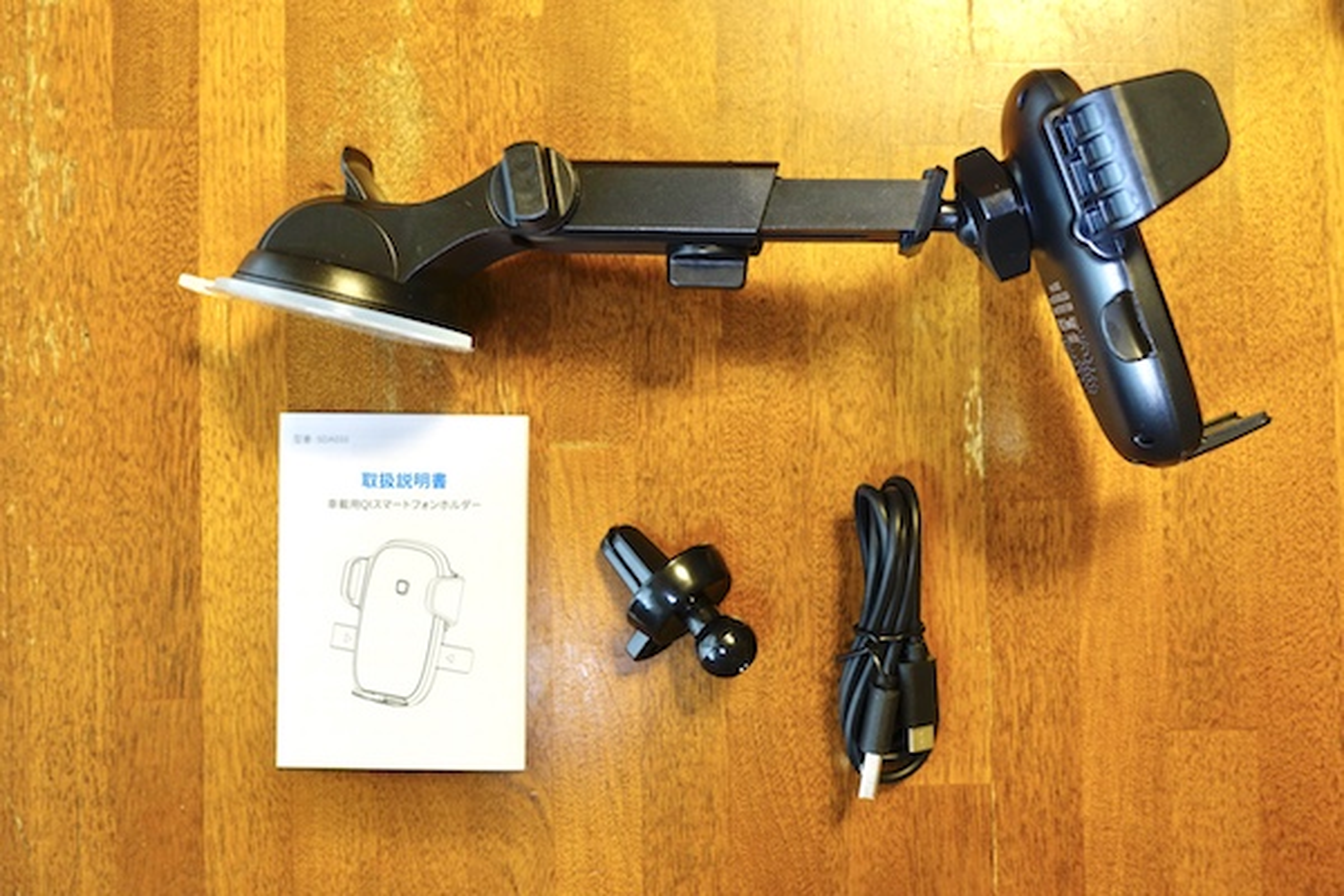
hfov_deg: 54.4
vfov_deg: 37.9
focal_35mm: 35
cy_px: 448
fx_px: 1307
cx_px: 672
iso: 400
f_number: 2.8
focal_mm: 12.81
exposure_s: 1/40
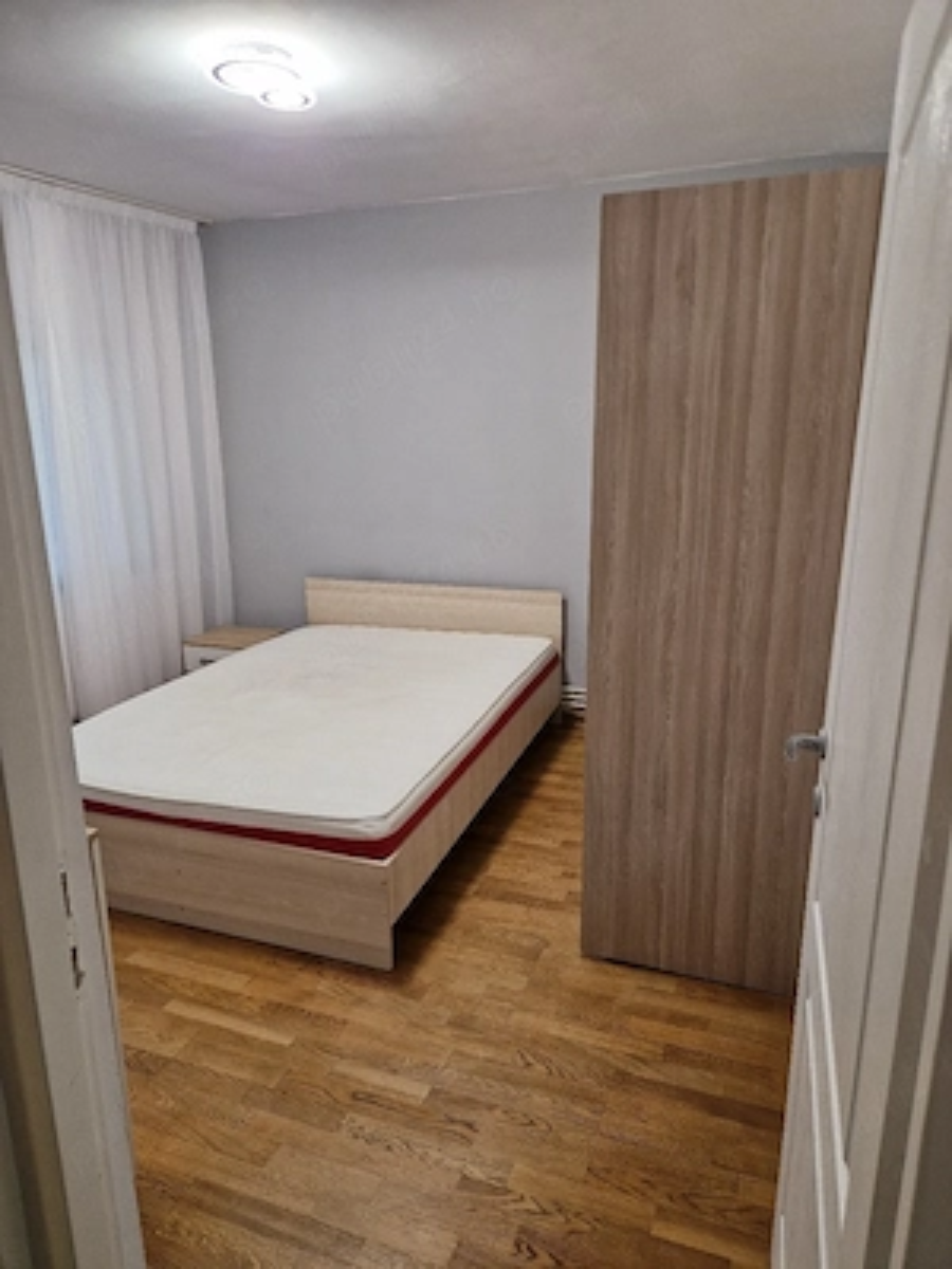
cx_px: 476
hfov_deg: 58.9
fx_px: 843
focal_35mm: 23
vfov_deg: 73.9
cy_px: 634
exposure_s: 1/100
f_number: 1.8
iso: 125
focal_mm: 5.4
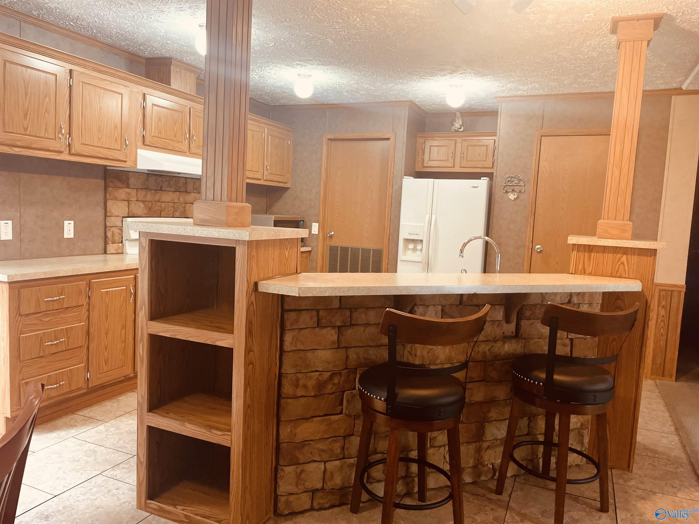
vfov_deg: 53.1
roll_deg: -2.8
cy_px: 262
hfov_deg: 67.3
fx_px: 525
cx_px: 350
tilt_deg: -5.0
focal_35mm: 26
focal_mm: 4.2
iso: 250
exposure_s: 1/60
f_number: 1.6
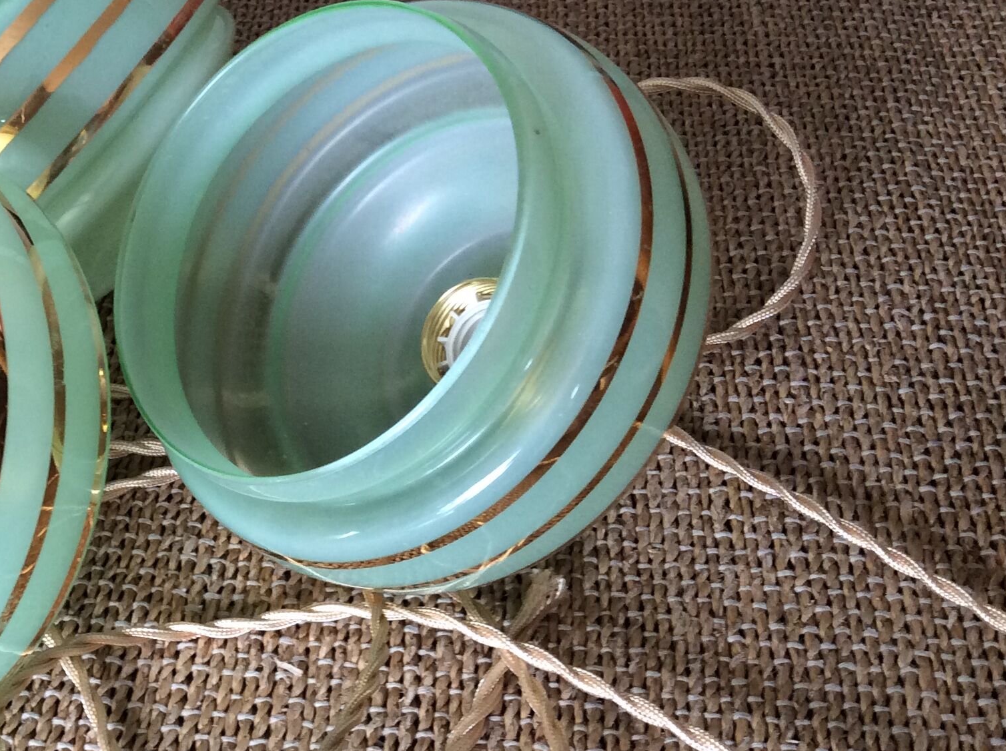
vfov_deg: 26.5
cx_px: 211
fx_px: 1596
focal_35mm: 55
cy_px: 399
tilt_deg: -45.4
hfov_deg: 34.0
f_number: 2.4
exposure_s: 1/25
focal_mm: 3.3
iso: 64
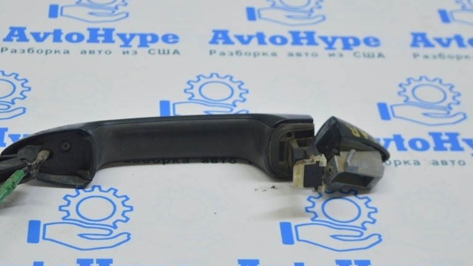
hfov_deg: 22.2
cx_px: 183
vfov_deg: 12.6
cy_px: 162
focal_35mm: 96
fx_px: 1204
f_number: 5.6
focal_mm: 46
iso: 400
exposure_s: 1/40
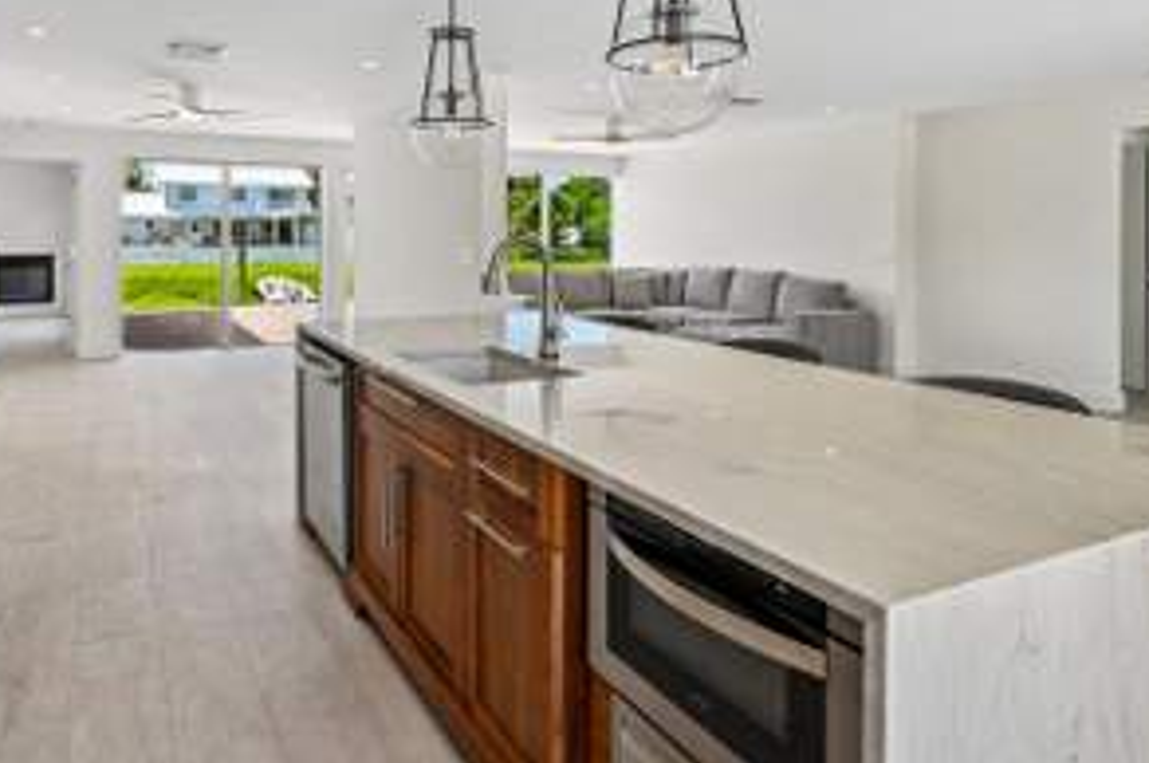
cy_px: 262
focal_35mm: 23
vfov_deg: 54.0
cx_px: 449
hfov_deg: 75.1
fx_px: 733
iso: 2500
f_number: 8
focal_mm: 14
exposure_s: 1/800
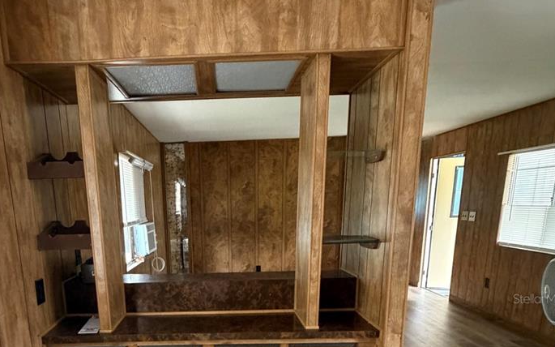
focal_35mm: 26
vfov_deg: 44.2
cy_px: 298
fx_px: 393
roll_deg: +1.5
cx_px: 206
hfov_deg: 69.2
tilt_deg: -13.0
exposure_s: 1/60
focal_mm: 2.22
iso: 800
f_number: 2.2
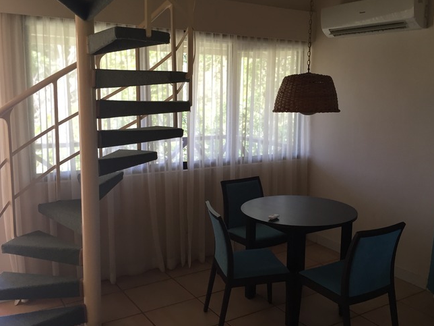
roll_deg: -1.9
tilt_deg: -8.6
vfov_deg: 39.7
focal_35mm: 36
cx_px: 247
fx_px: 451
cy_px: 157
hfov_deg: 51.2
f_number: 2.2
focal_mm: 4.15
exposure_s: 1/30
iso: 64
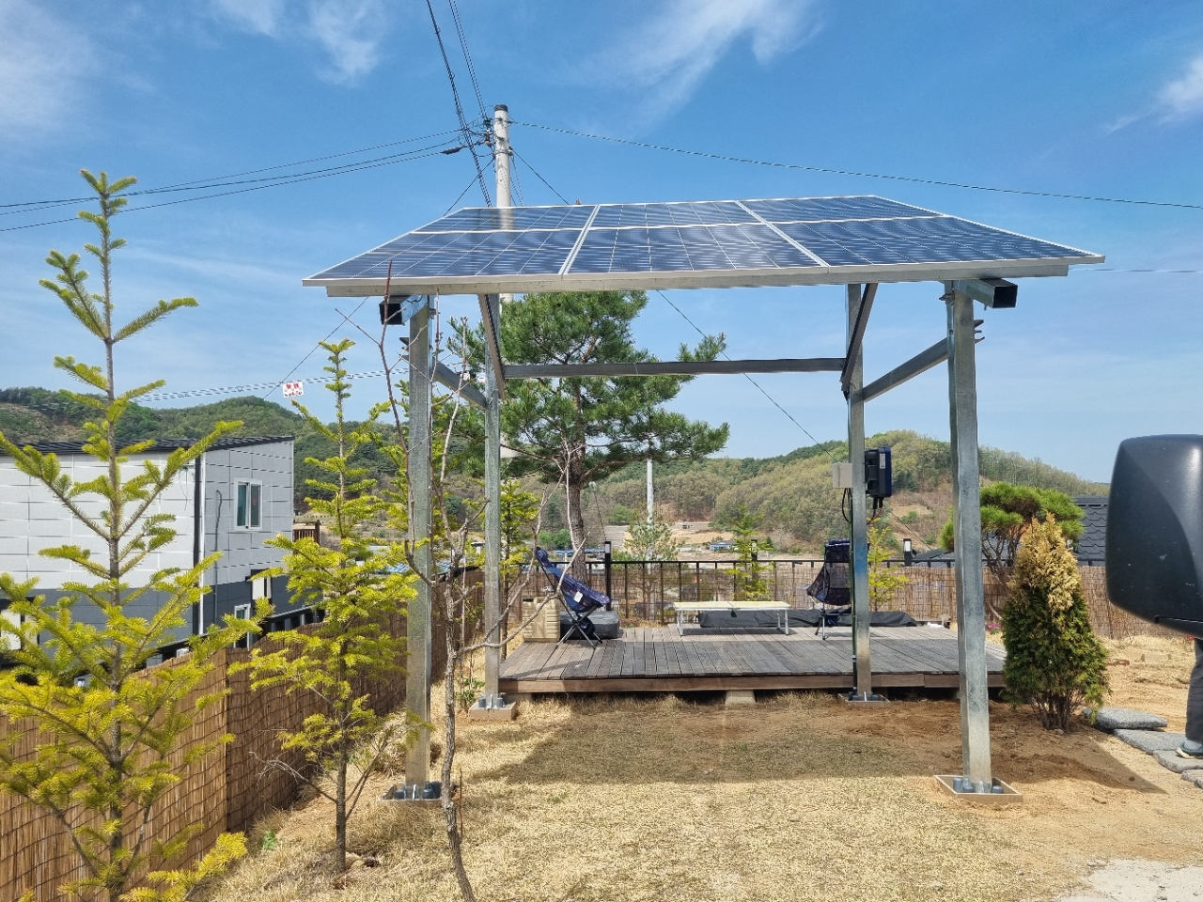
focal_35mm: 26
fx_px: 904
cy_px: 451
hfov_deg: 67.3
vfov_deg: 53.1
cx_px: 602
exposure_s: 1/2312
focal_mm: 5.4
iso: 50
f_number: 1.8
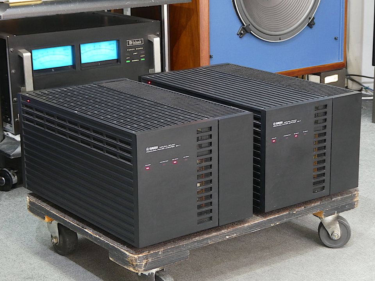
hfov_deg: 26.3
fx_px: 802
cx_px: 188
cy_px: 140
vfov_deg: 19.9
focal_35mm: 74
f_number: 5
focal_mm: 13.2
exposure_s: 1/1.6
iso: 200
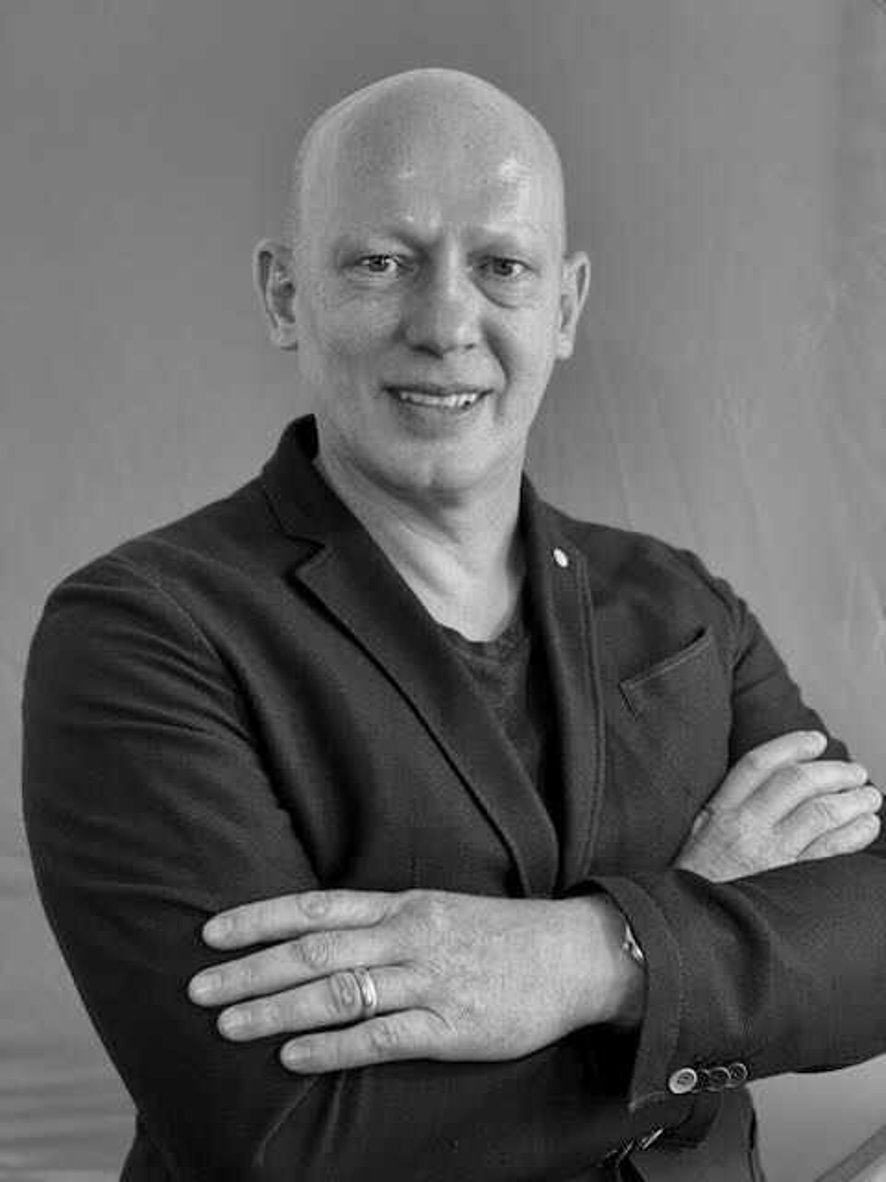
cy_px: 591
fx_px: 1775
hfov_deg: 28.0
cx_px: 443
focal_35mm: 52
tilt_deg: -4.0
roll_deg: +1.5
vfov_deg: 36.8
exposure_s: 1/122
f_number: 2
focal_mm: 6
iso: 160
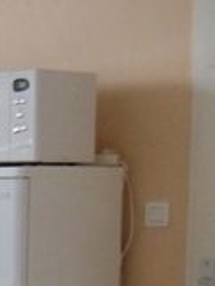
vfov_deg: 11.4
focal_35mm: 166
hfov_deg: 7.6
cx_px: -474
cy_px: 436
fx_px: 1375
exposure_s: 1/45
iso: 400
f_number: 2.8
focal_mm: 6
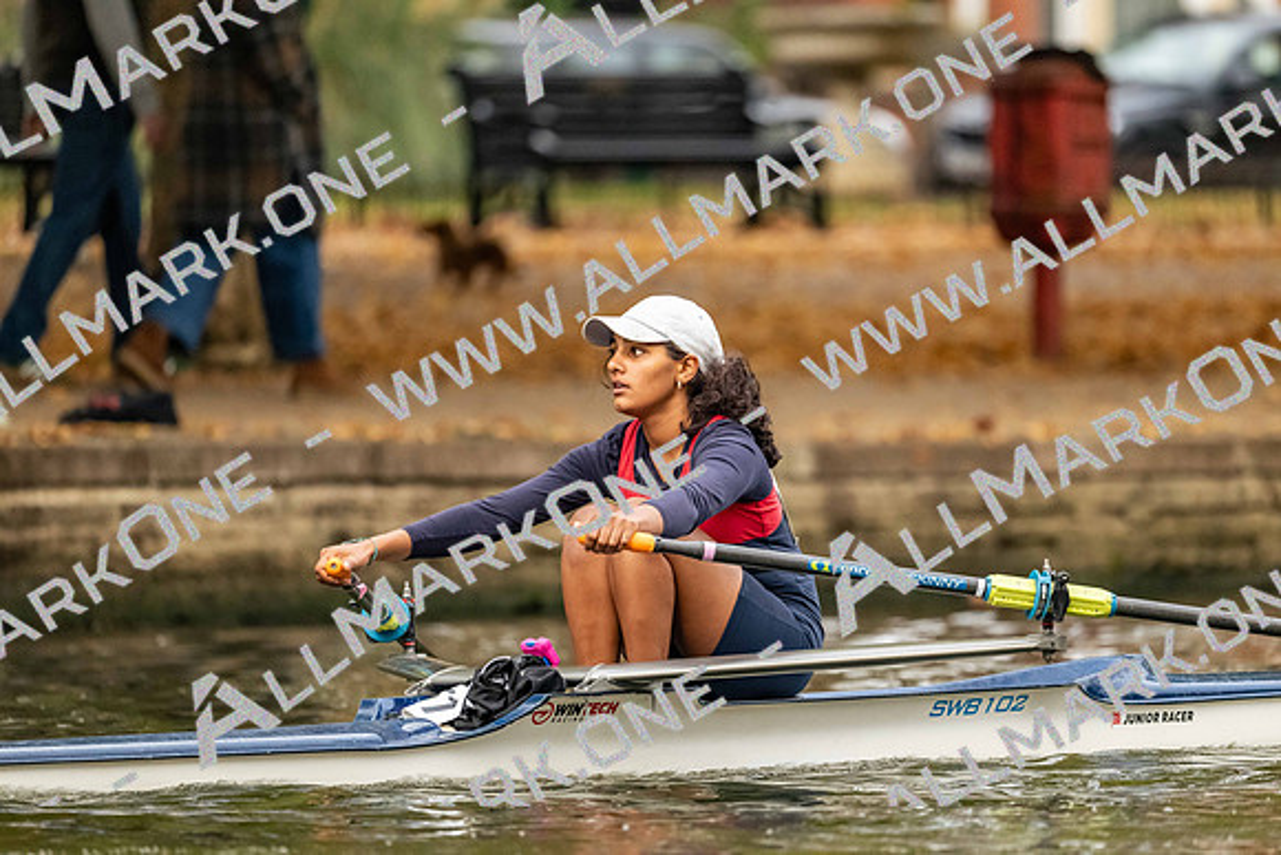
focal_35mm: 400
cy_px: 428
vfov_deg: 3.4
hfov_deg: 5.2
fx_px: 14236
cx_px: 640
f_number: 4.5
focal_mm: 400
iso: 5000
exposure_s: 1/2500
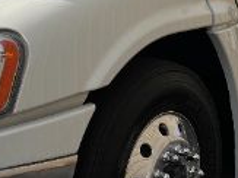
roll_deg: -0.8
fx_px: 701
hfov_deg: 19.3
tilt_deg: -1.7
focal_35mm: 102
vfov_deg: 14.0
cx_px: 117
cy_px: -38
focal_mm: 5.1
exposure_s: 1/8403
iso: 50
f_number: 1.6
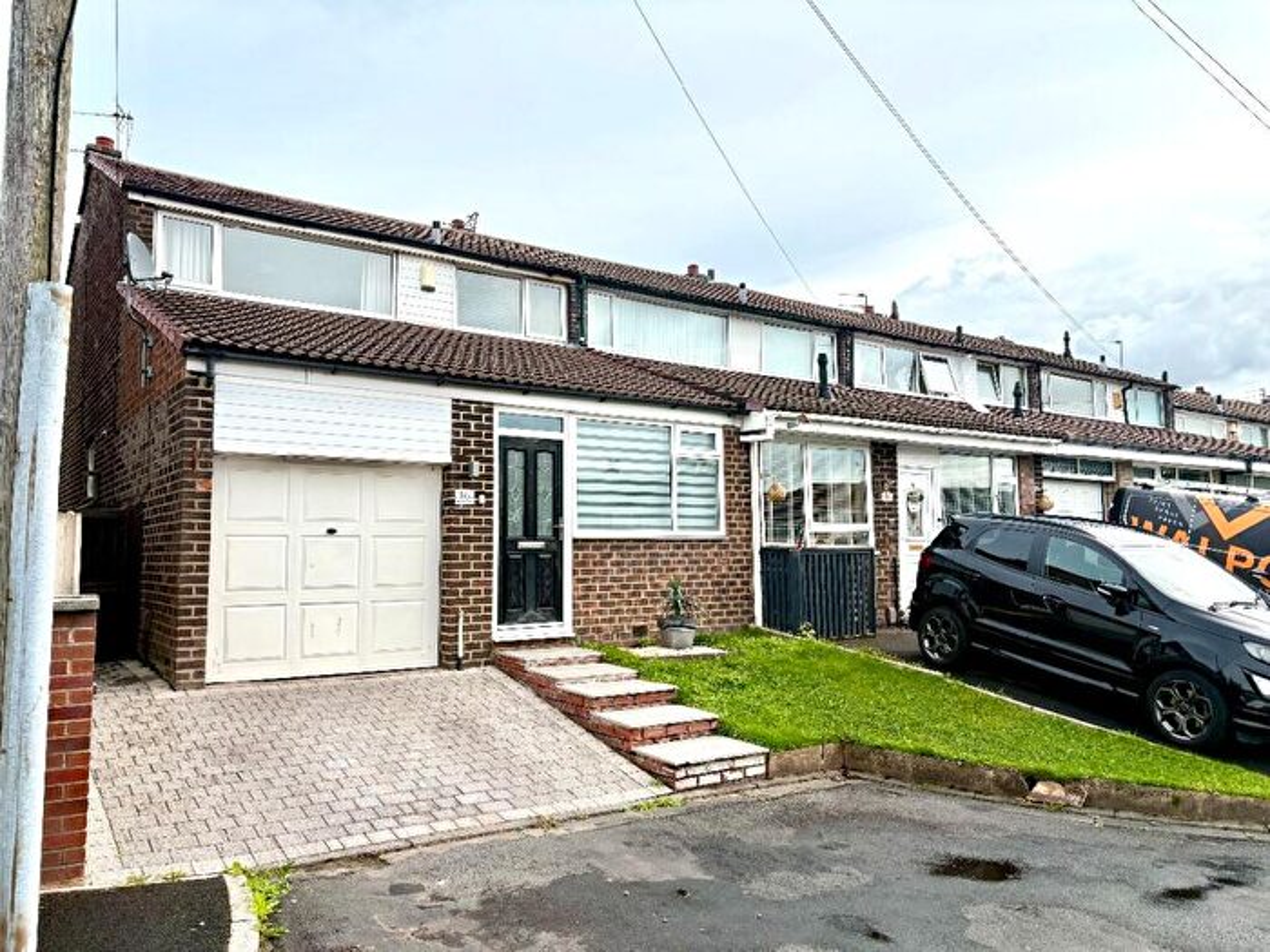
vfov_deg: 53.1
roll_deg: -0.1
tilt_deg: +4.2
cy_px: 476
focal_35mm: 26
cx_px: 635
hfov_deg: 67.3
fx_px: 954
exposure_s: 1/2865
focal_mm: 5.96
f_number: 1.6
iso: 50
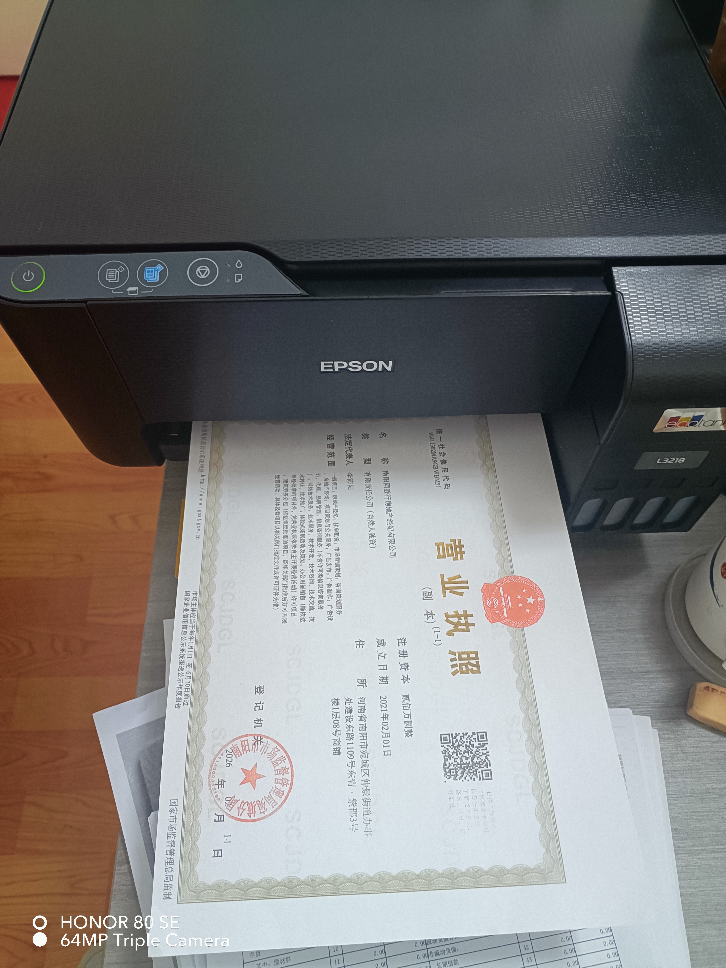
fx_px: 727
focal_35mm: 26
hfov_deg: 53.1
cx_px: 363
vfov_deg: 67.3
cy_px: 484
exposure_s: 1/30
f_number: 1.8
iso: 1231
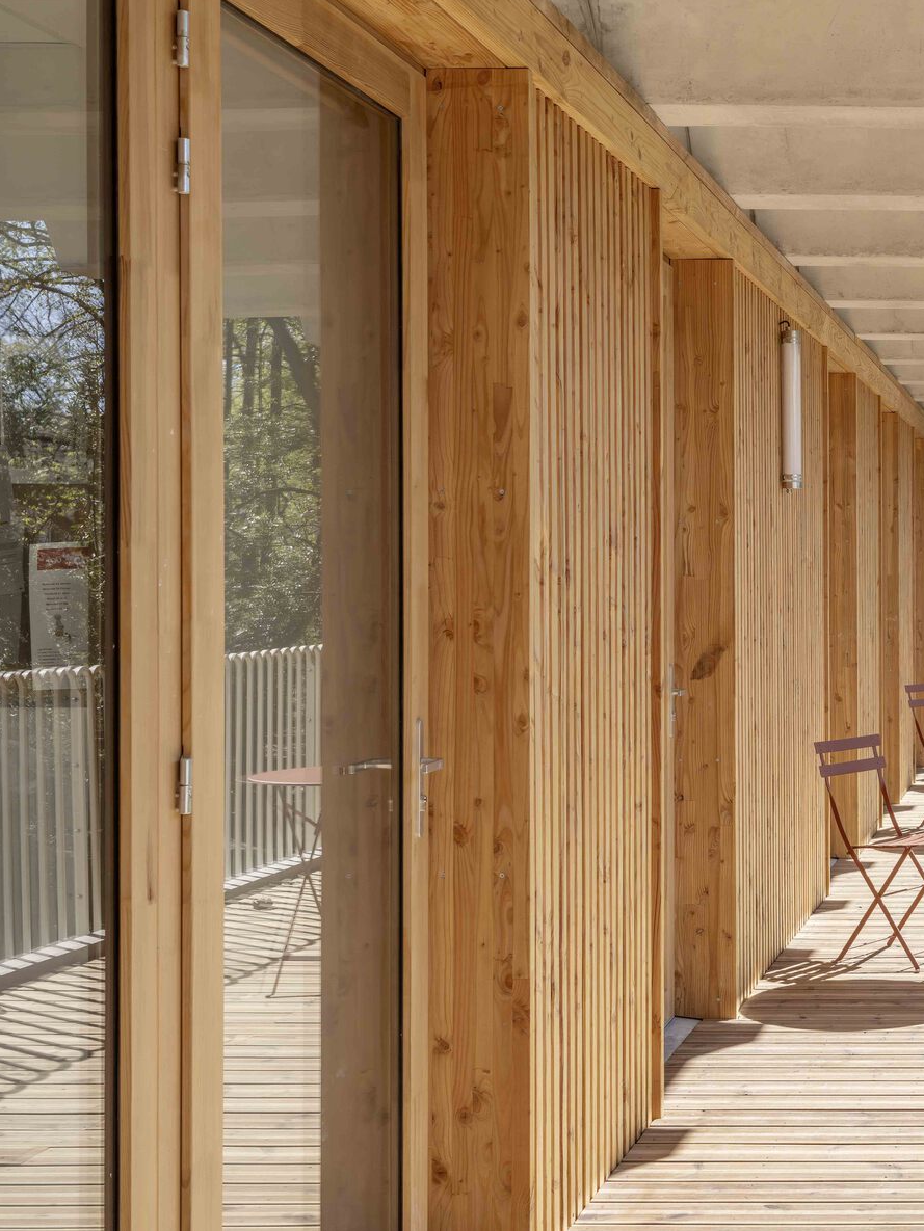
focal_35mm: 54
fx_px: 1922
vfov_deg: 33.5
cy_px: 103
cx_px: 1019
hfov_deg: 25.1
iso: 400
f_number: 11
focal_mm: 30
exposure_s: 1/250
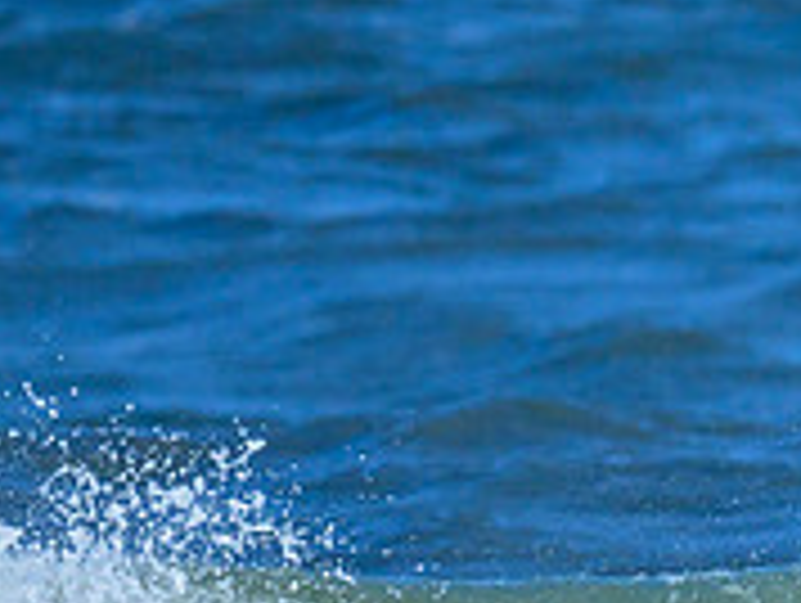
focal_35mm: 3443
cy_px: 804
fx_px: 79777
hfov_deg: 0.6
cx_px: 1640
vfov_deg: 0.4
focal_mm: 800
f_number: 6.3
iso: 400
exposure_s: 1/3200
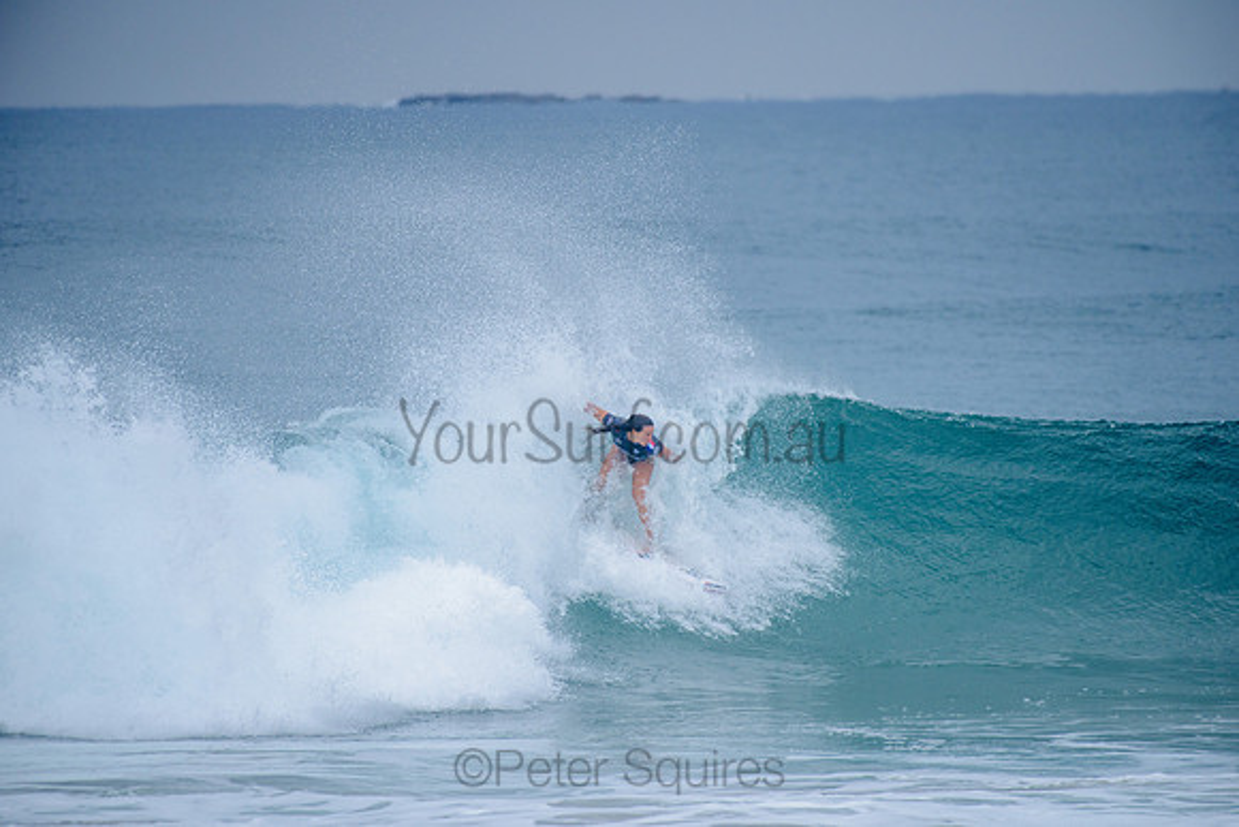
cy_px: 414
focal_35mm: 493
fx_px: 16972
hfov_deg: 4.2
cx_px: 620
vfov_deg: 2.8
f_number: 5.6
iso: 450
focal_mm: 480
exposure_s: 1/2000
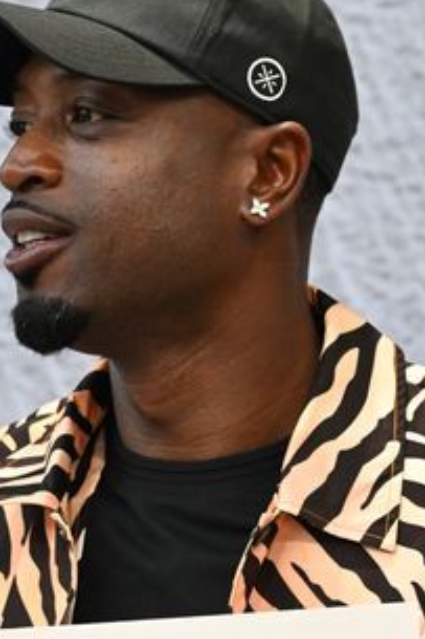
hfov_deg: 5.4
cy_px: 624
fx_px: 4467
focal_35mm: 252
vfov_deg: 8.1
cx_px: 171
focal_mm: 75
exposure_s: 1/400
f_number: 5
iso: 2500
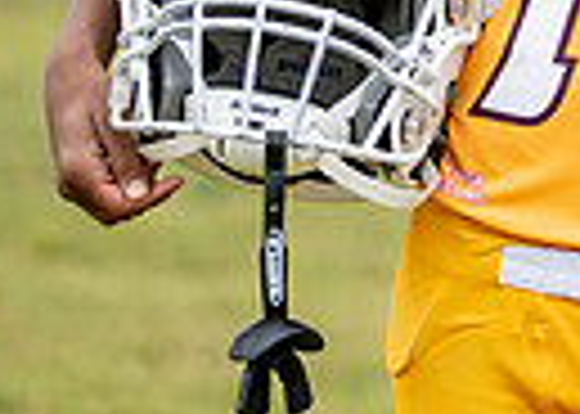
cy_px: -383
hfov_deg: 8.0
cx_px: 955
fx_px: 4050
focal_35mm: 246
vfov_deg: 5.7
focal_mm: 50
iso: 320
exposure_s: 1/1000
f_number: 1.2
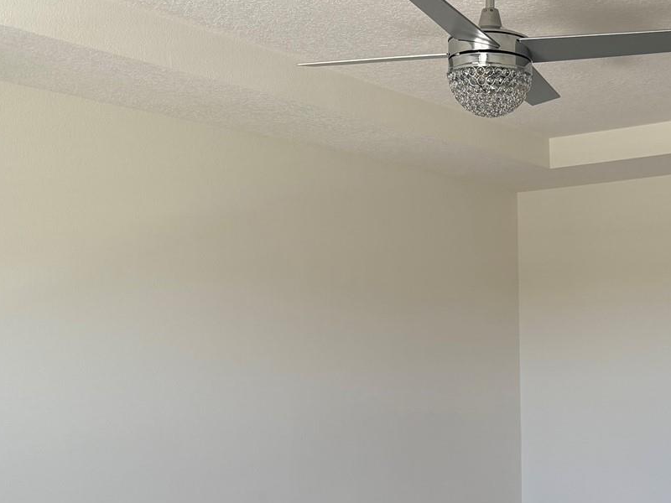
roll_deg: +1.2
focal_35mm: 48
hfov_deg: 38.1
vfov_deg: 29.3
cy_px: 433
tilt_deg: -5.7
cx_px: 542
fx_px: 930
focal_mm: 6.76
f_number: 1.78
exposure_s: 1/174
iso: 160
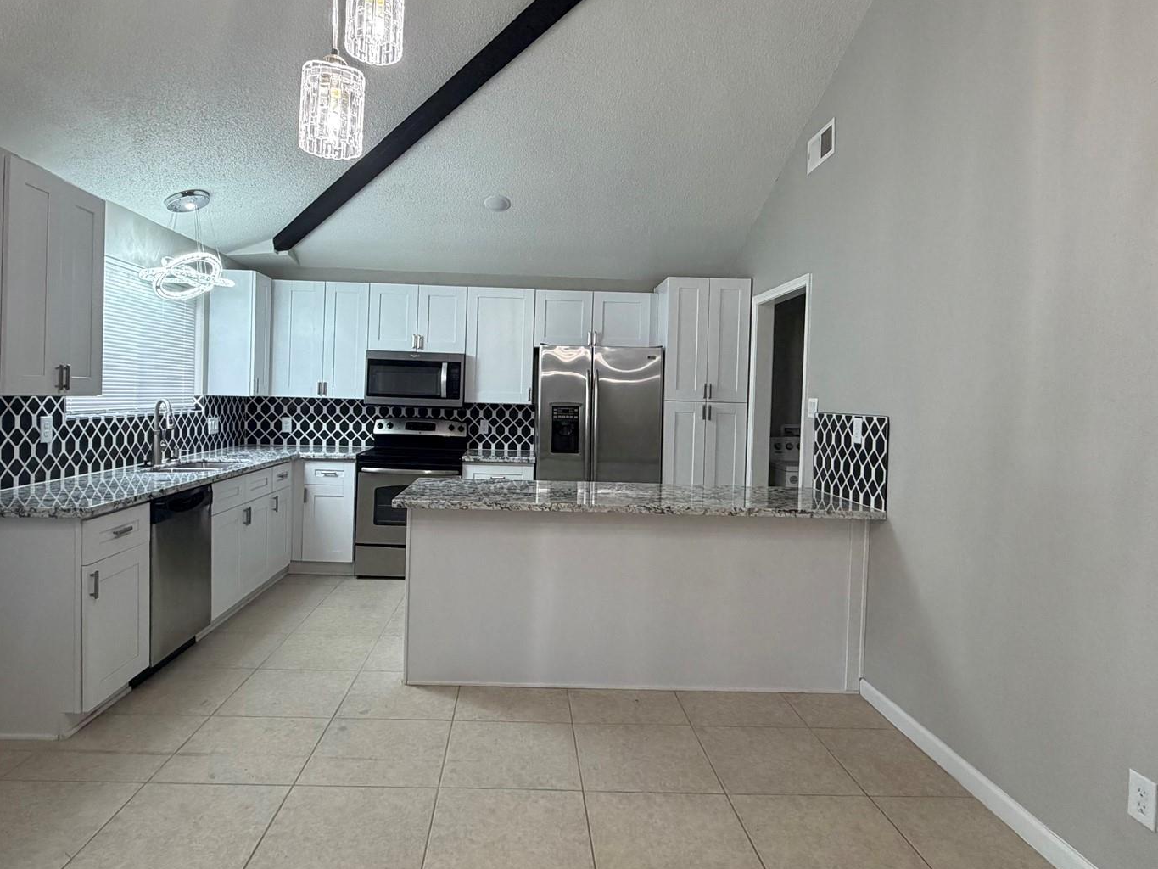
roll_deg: -1.4
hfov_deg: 78.9
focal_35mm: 21
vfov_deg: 63.4
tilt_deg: -0.6
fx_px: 703
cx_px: 540
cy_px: 402
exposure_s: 1/120
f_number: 2.2
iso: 250
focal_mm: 2.22
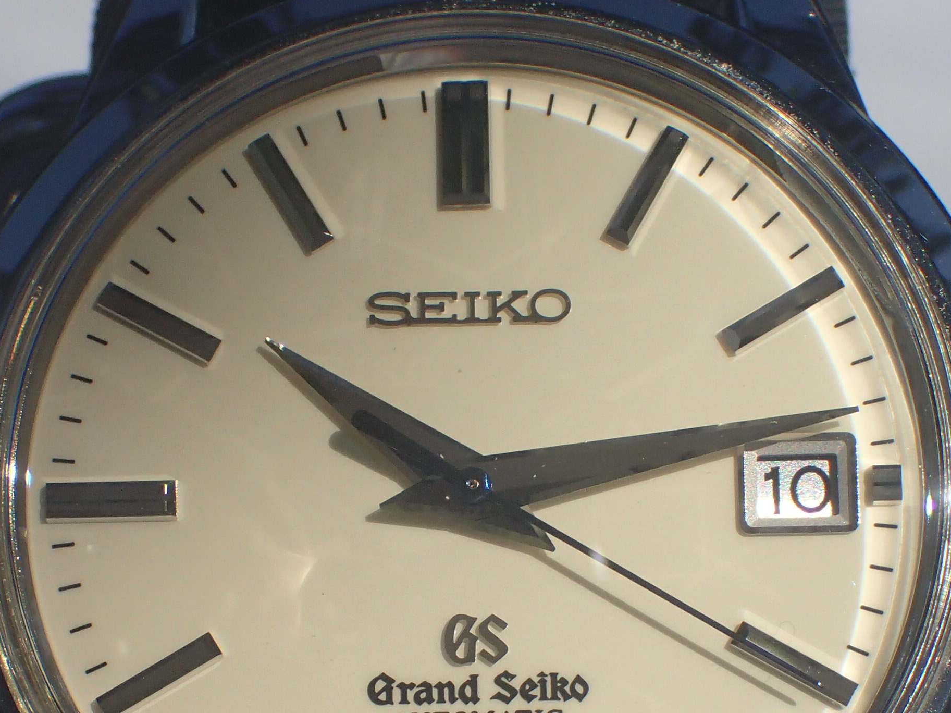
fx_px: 3131
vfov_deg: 13.0
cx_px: 488
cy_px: 521
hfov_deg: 17.3
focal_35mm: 114
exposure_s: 1/250
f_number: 14
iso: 160
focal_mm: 11.78
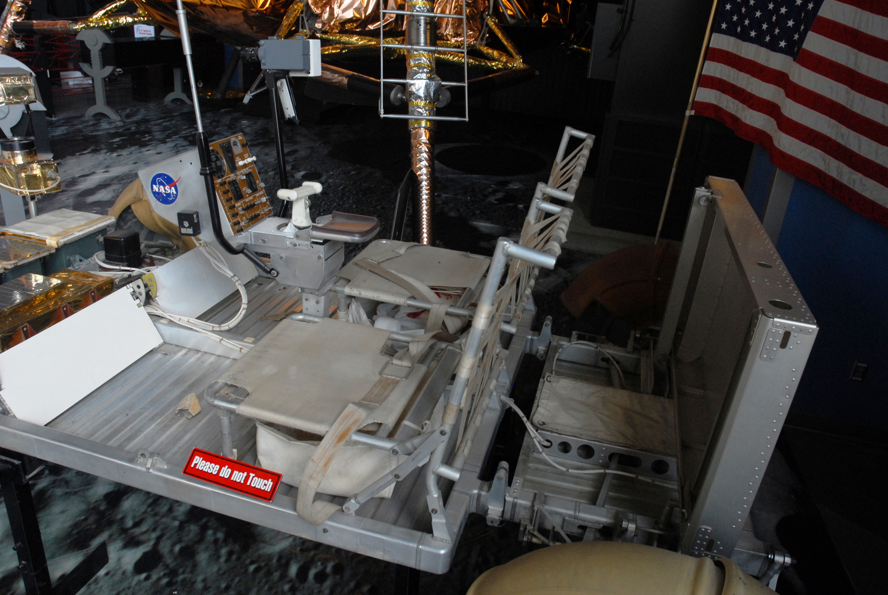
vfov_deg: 48.0
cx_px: 444
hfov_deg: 67.3
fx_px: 667
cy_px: 298
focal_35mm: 27
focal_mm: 18
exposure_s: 1/25
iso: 400
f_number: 7.1
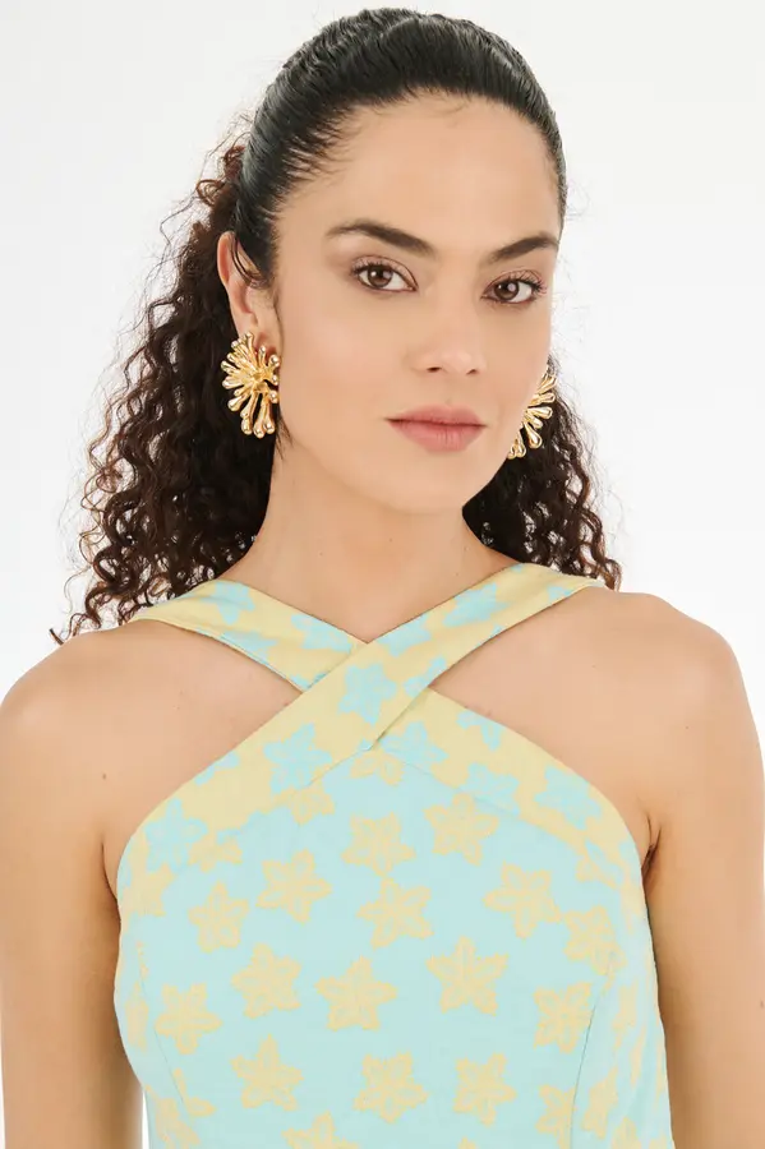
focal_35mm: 70
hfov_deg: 19.4
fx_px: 2234
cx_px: 382
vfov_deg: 28.9
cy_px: 574
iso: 100
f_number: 10
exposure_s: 1/160
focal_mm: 70
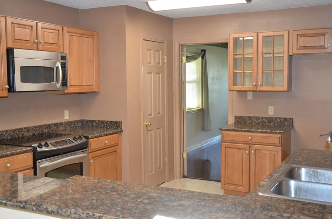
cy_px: 105
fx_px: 405
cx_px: 165
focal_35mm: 44
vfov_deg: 30.3
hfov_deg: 44.6
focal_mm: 28
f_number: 4
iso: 800
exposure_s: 1/60
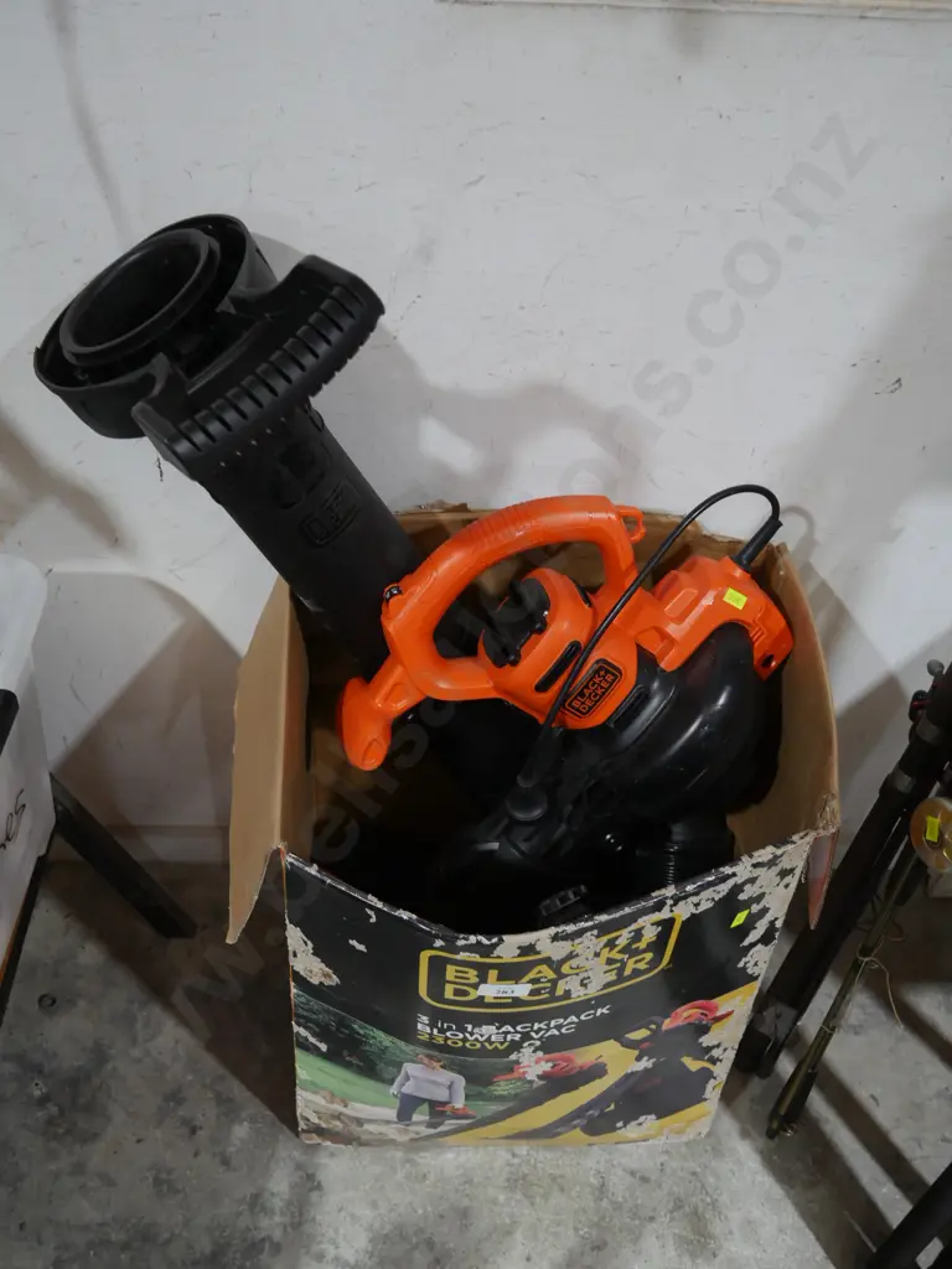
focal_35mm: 34
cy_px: 634
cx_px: 476
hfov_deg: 41.8
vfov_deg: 54.0
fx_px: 1247
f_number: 4
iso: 800
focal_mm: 17
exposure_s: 1/60
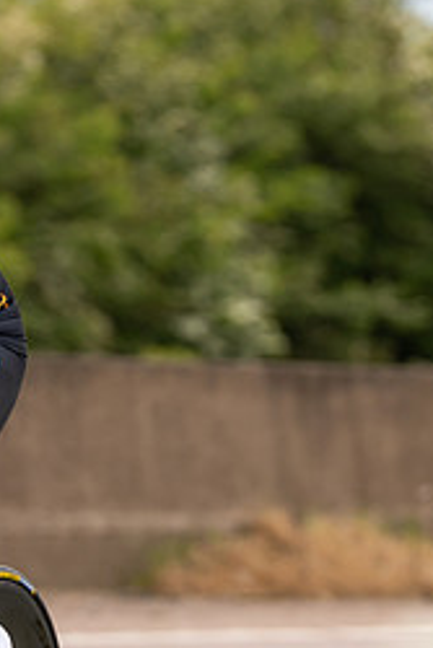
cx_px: -195
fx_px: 11332
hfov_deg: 2.2
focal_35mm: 629
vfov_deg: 3.3
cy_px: 298
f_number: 4
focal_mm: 197
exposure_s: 1/1000
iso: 250
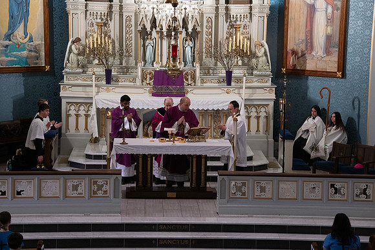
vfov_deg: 12.2
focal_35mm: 112
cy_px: 125
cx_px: 188
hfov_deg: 18.3
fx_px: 1167
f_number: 9
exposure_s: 1/100
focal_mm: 112
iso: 4000
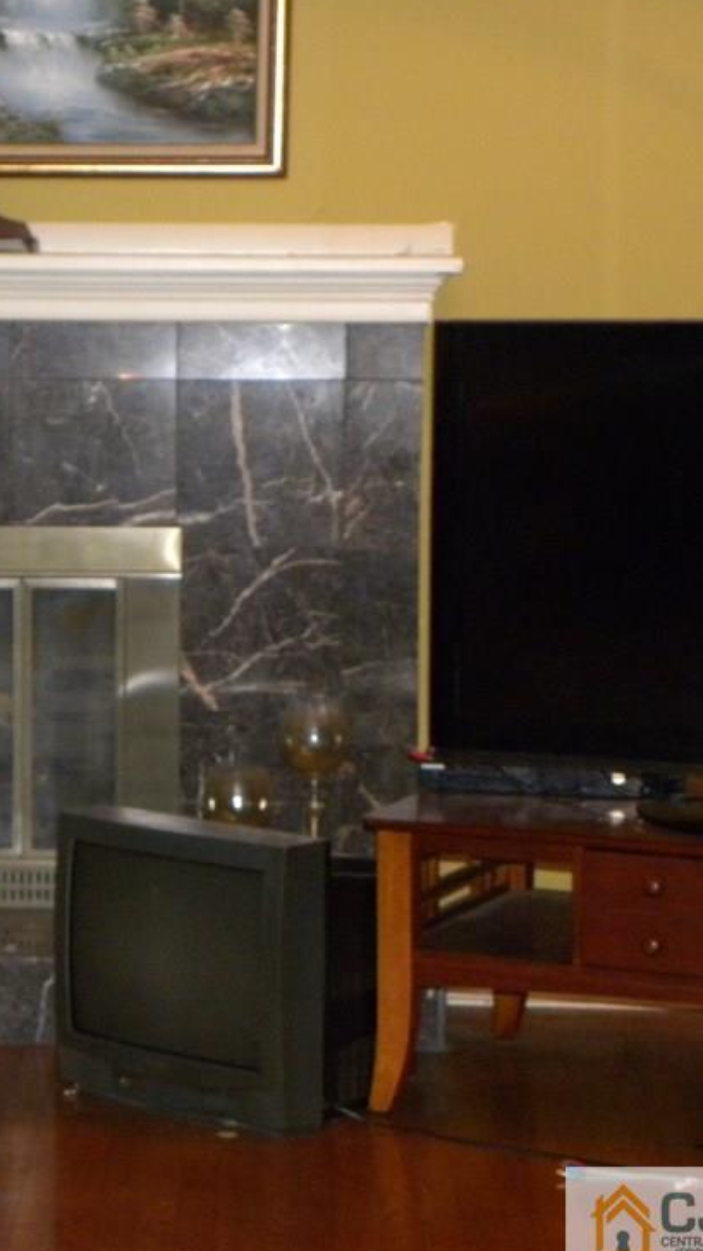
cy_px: 615
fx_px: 3815
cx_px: 36
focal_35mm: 115
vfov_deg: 18.6
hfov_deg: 10.5
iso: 419
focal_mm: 13.4
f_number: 4
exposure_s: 1/30
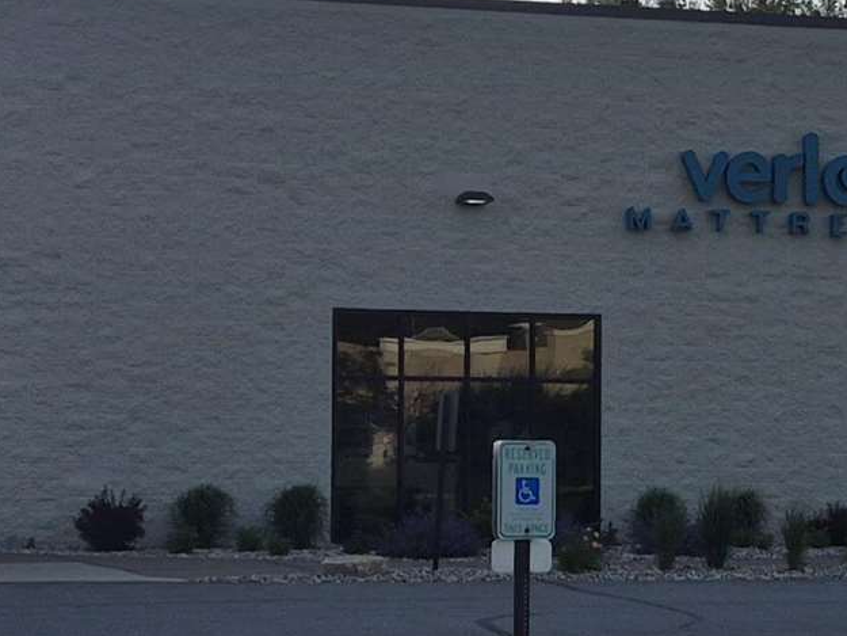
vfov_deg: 13.1
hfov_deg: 17.4
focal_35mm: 113
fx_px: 2765
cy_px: 456
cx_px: 514
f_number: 1.8
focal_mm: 5.4
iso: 40
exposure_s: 1/10000
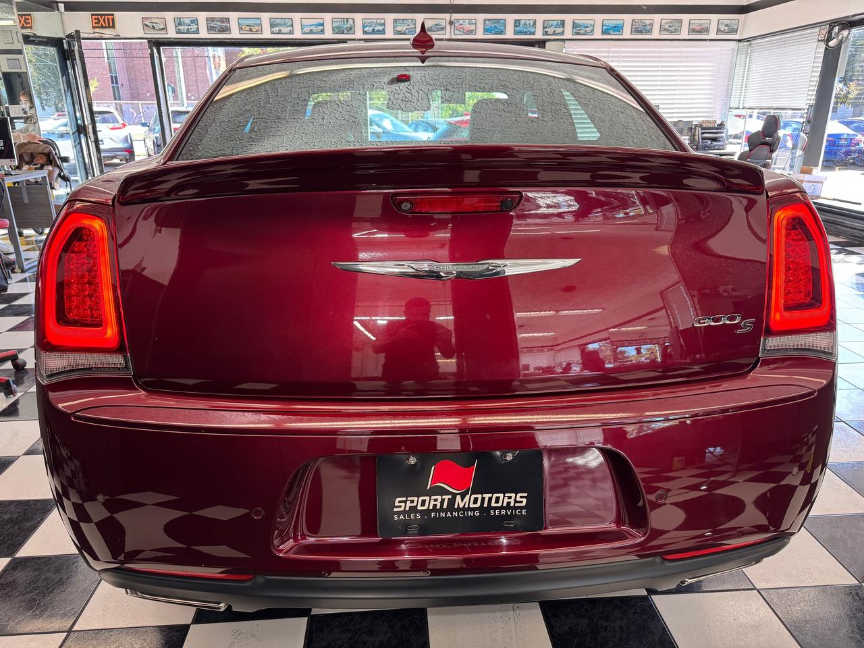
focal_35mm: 24
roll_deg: +0.5
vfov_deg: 56.8
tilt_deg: -18.9
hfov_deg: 71.6
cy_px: 324
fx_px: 599
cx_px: 432
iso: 160
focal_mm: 6.76
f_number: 1.78
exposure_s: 1/120
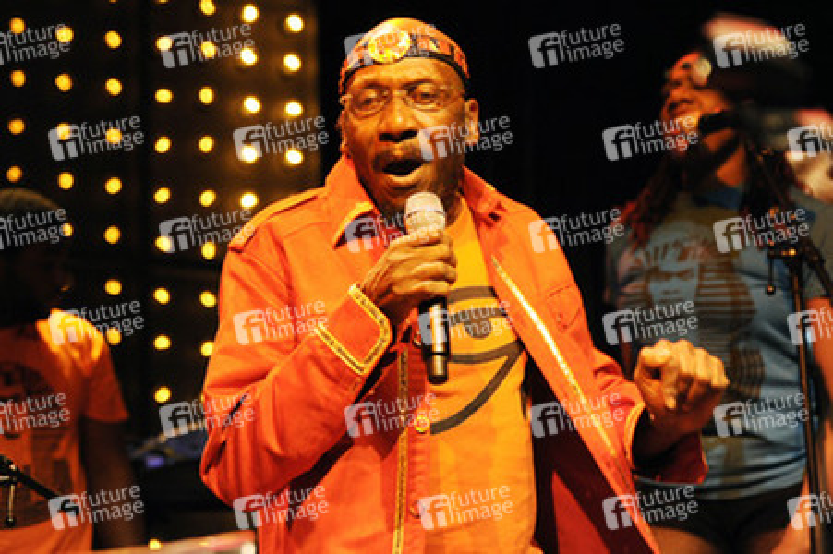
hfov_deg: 31.0
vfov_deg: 20.9
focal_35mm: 65
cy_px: 277
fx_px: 1503
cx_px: 416
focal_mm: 65
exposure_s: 1/125
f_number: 2.8
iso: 1600
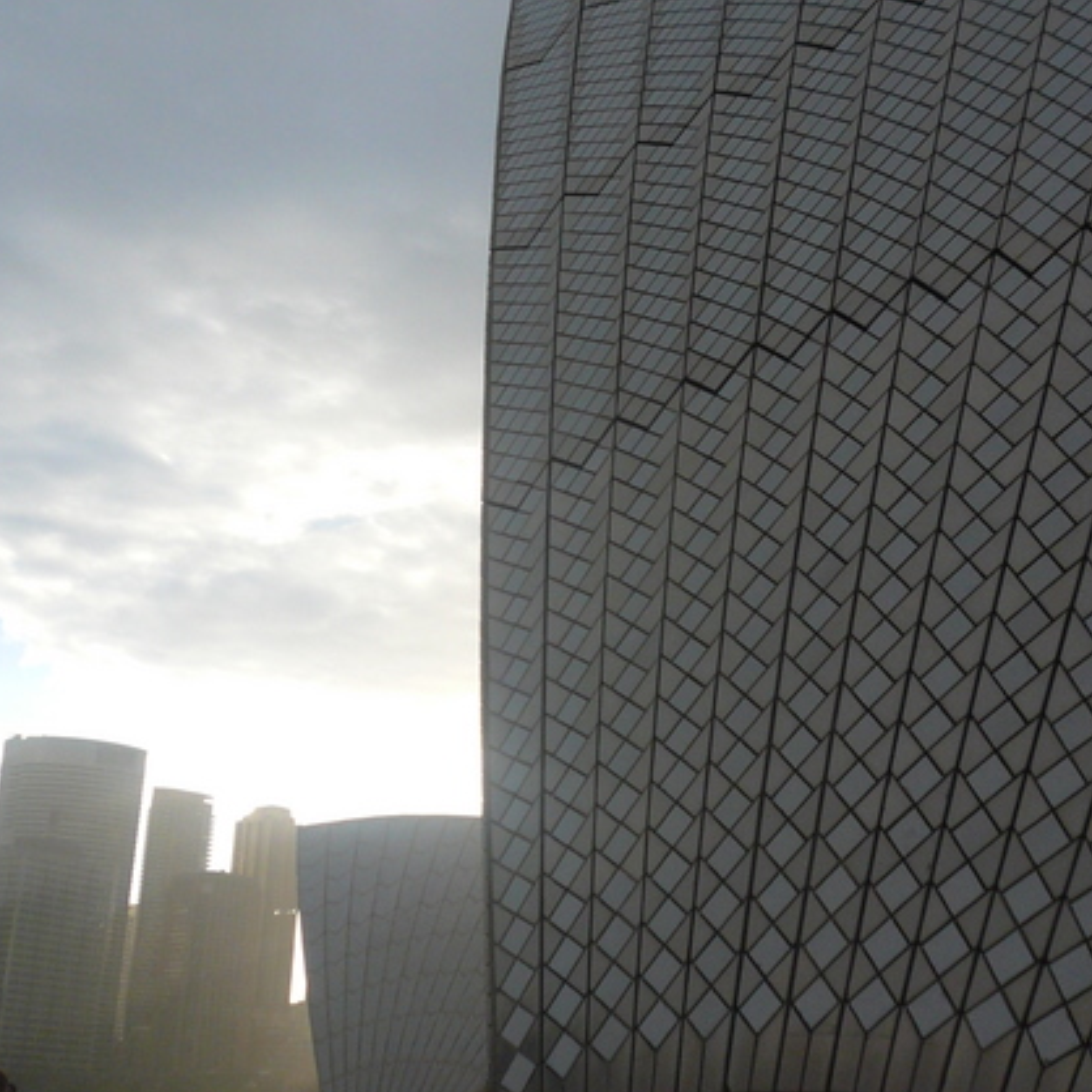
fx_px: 1749
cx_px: 556
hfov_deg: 34.7
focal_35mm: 49
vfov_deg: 34.3
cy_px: 337
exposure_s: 1/125
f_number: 8
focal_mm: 4.7
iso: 100
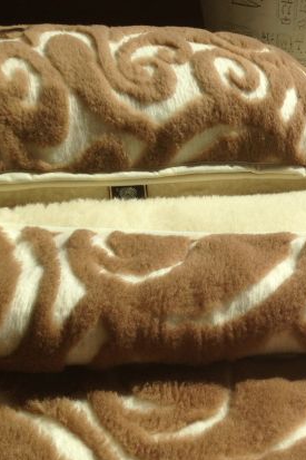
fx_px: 753
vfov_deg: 33.7
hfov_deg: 21.3
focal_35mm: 59
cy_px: 295
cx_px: 374
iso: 50
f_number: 2.4
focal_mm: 4.13
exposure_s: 1/2088
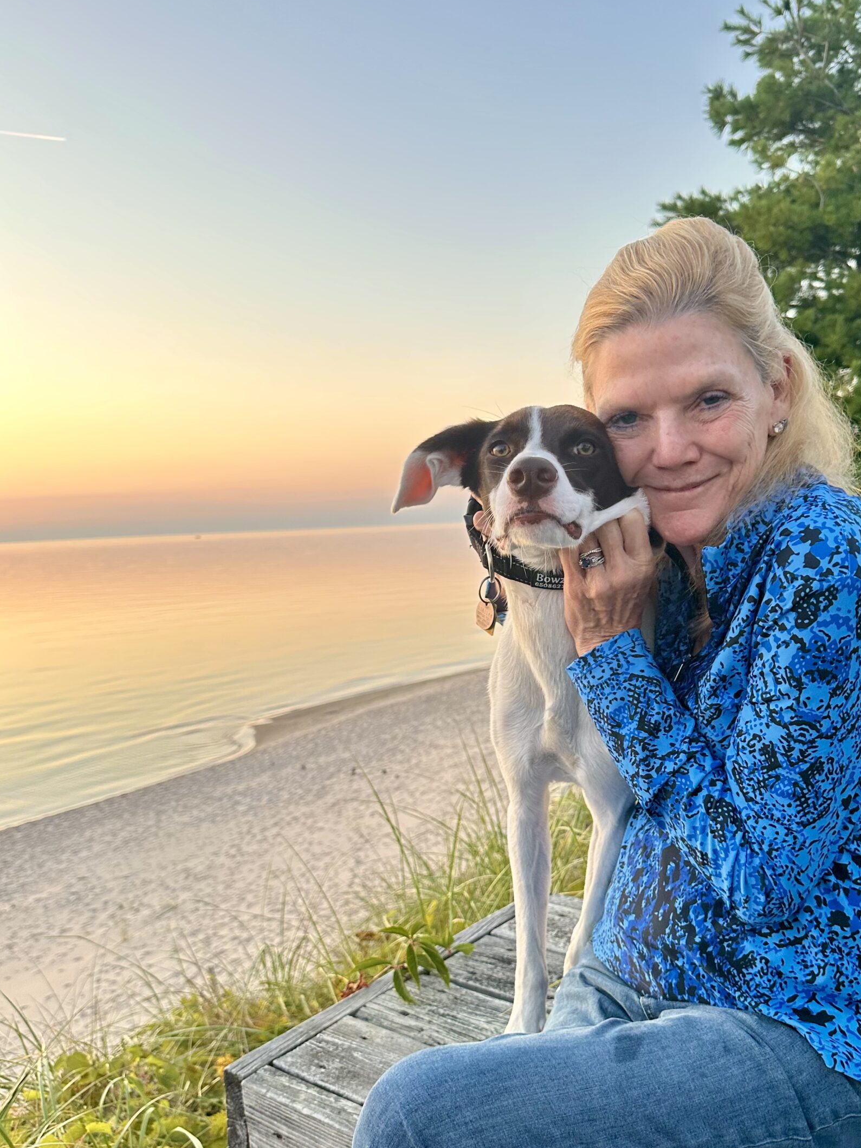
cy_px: 642
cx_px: 494
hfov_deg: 48.1
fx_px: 962
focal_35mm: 29
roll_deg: +2.6
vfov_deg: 61.5
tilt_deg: -5.9
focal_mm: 6.86
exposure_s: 1/121
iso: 125
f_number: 1.78
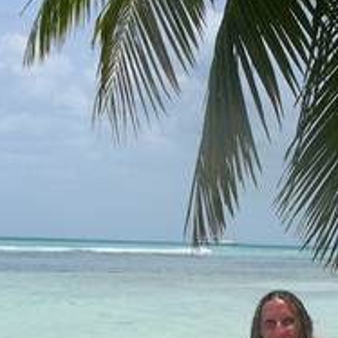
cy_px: 315
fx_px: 1326
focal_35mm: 120
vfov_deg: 14.4
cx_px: 253
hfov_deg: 14.5
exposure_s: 1/684
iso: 50
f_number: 5.6
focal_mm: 8.8
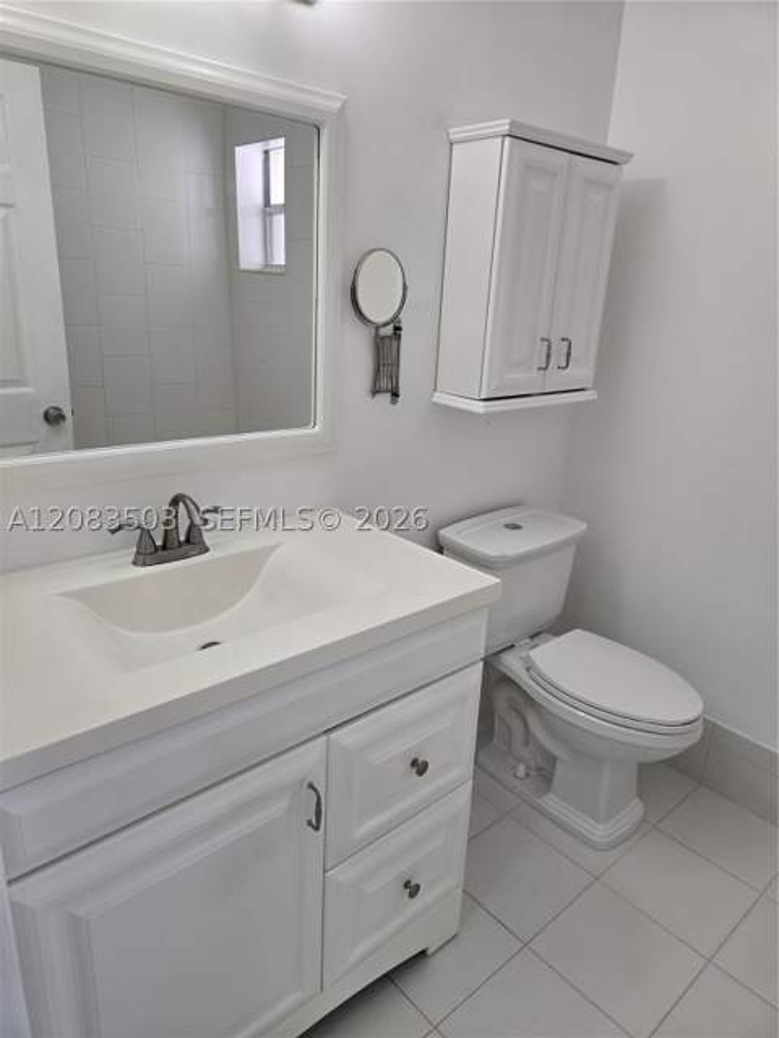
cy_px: 519
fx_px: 690
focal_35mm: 23
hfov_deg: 58.9
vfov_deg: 73.9
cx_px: 390
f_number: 1.8
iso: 125
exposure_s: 1/120
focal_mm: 5.4
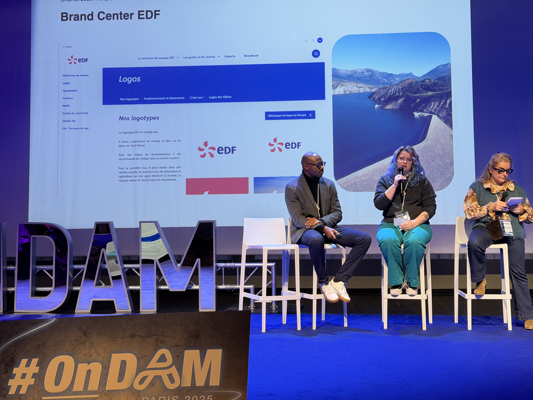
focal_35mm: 49
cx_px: 271
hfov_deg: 38.9
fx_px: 754
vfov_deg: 29.7
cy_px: 199
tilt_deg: +1.0
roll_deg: +0.8
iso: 80
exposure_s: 1/50
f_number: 1.78
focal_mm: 6.76
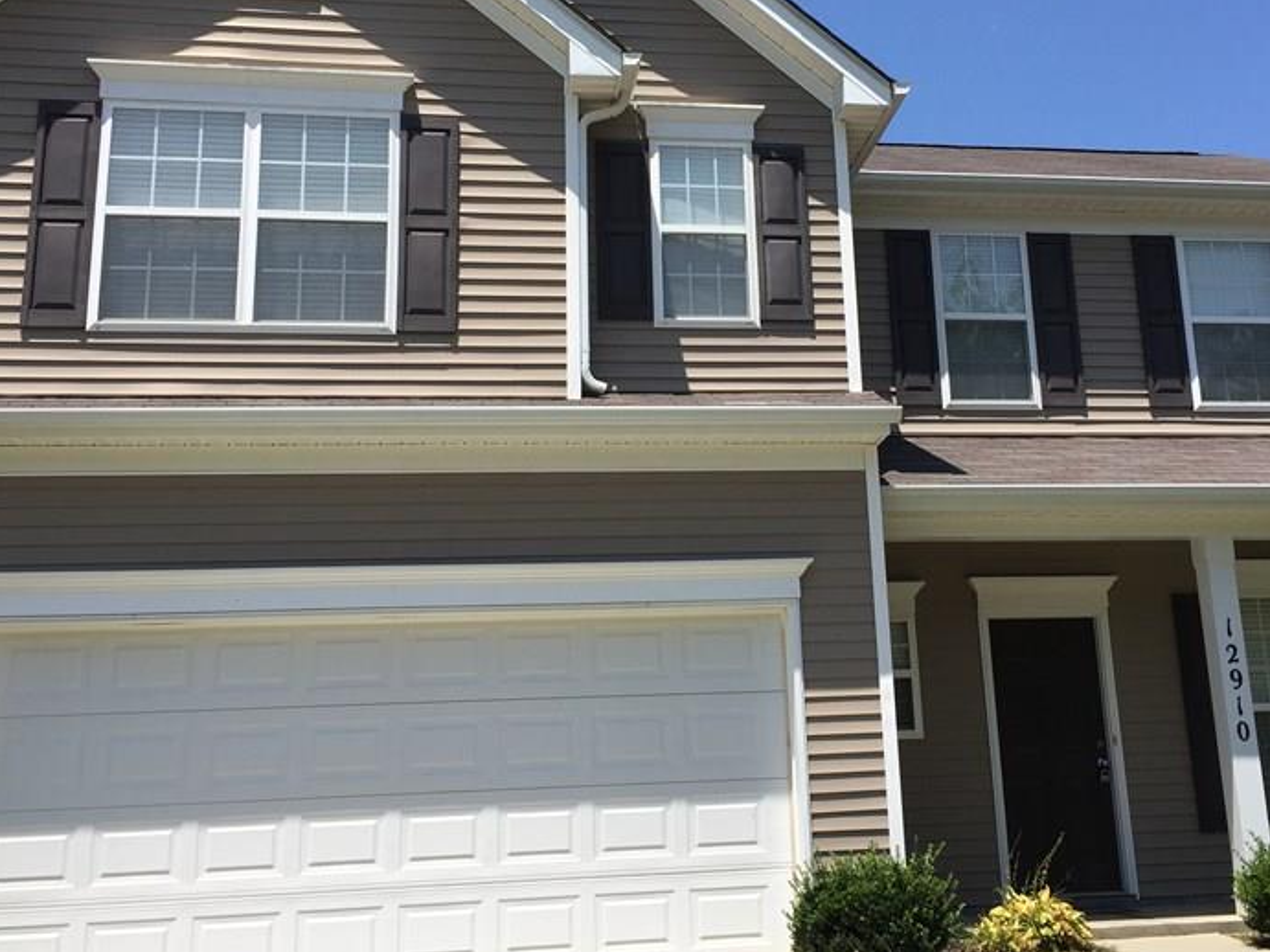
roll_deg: +0.9
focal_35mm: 43
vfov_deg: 33.4
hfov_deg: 43.7
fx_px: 1577
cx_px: 757
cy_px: 364
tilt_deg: +15.2
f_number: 2.2
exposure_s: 1/2475
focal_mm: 4.15
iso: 32
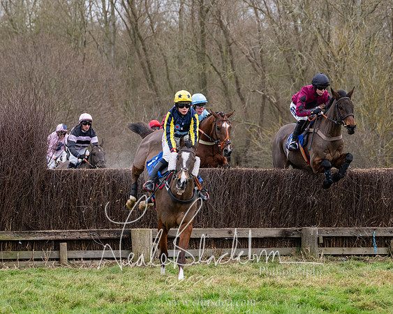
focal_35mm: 164
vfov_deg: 9.4
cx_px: 186
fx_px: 1910
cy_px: 149
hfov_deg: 11.7
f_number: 4
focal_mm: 98
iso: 800
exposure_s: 1/1250
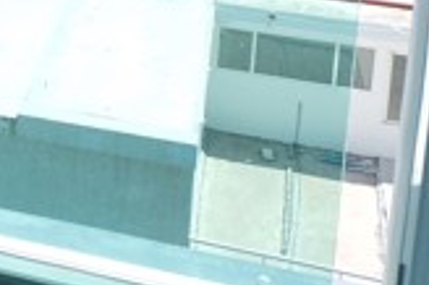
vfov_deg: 13.9
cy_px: -220
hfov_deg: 19.8
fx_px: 1048
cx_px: -230
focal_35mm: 88
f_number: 5.6
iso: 200
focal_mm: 16
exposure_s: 1/420
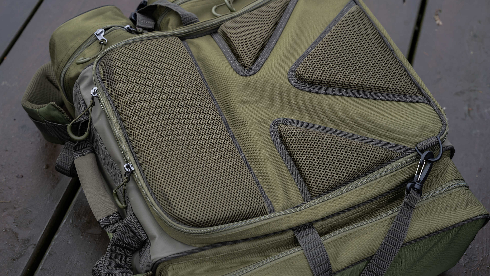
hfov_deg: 37.4
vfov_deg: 21.5
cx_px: 247
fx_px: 724
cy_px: 120
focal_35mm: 56
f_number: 5.6
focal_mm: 52.7
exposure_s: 1/100
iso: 250
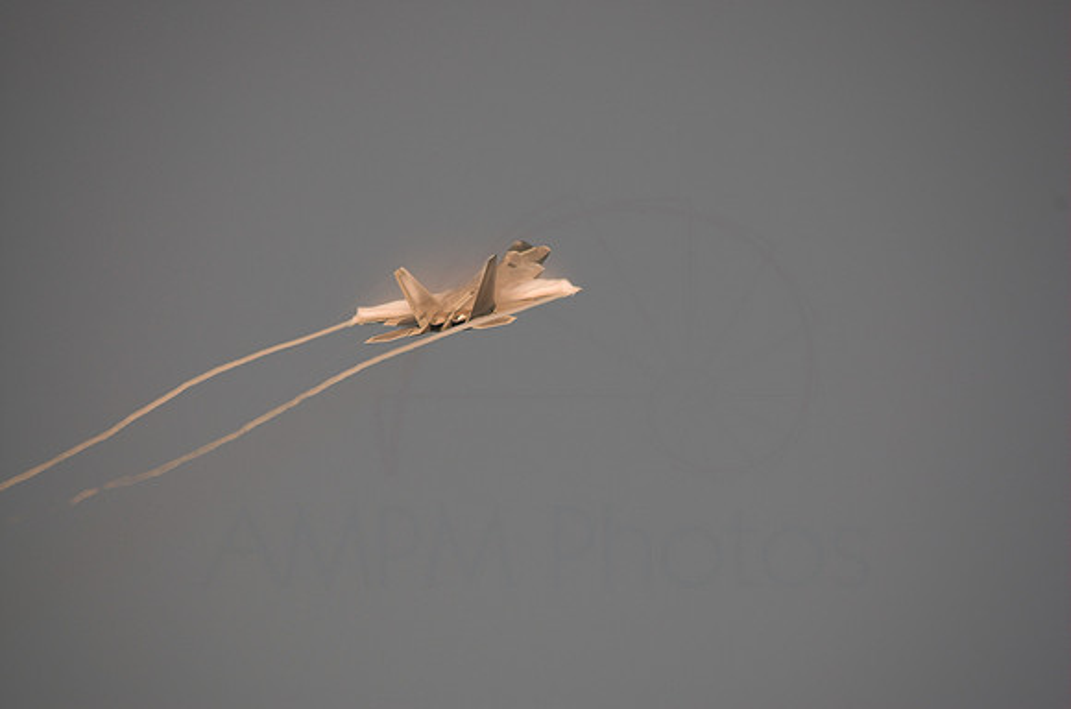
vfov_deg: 2.9
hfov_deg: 4.3
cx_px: 536
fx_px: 14249
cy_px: 354
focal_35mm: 480
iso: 200
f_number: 6.3
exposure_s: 1/1000
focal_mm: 320
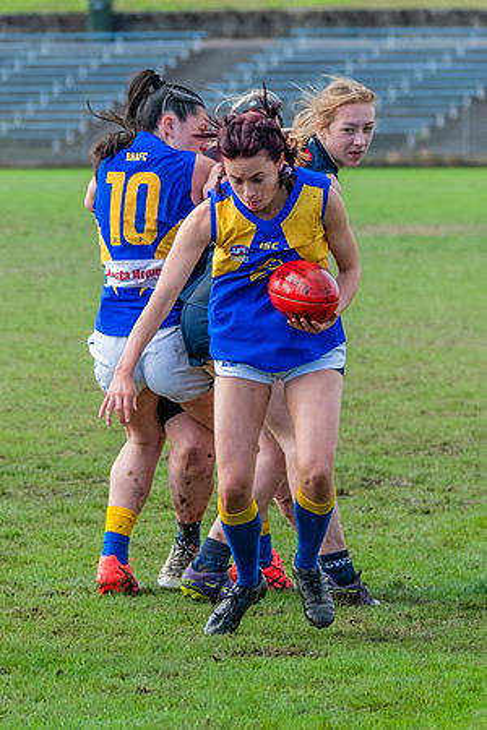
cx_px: 267
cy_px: 393
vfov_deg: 6.4
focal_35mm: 319
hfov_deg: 4.3
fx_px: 6482
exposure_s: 1/1600
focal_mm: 150
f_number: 5
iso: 900
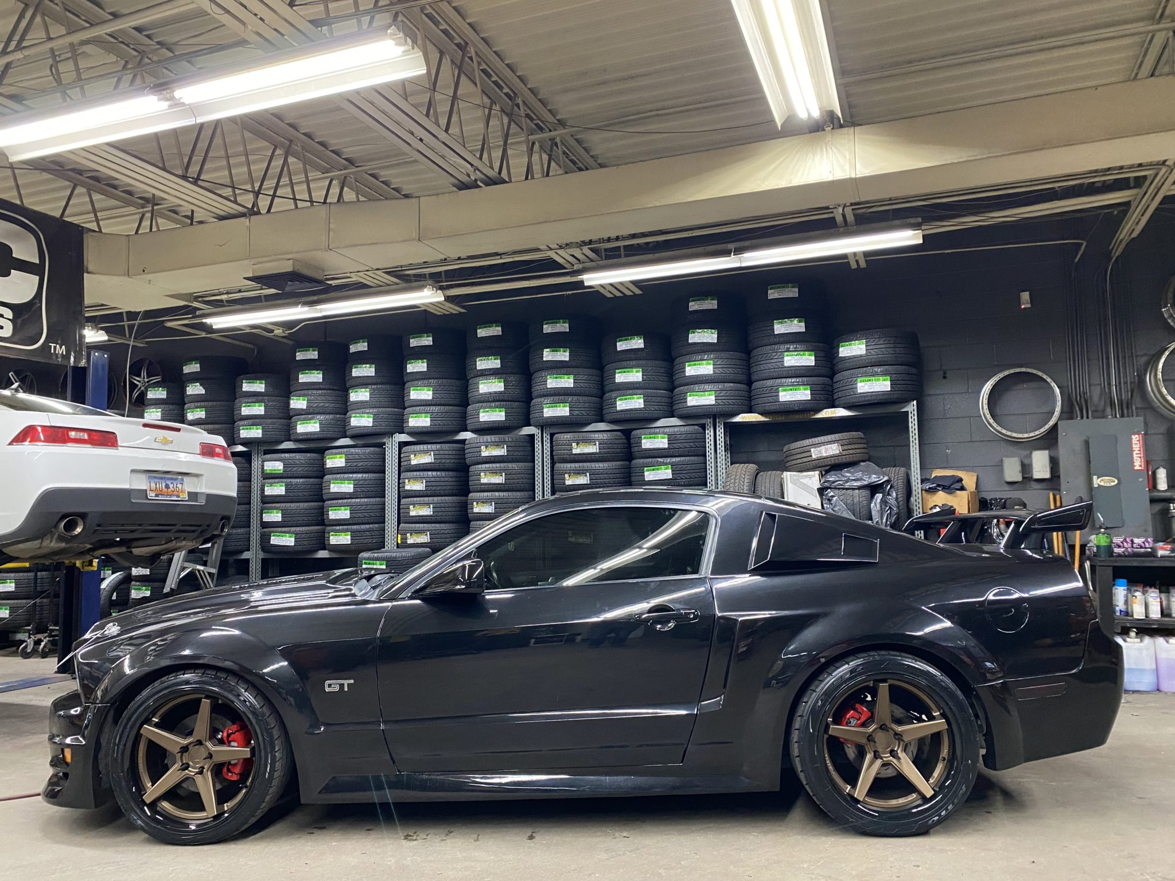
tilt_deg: +4.6
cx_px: 588
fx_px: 883
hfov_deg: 67.3
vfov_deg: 53.1
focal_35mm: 26
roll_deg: +1.0
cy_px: 440
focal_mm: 4.25
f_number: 1.8
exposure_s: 1/60
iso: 500
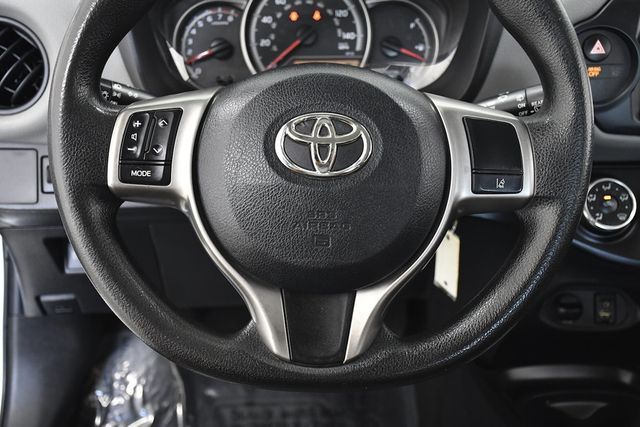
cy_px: 214
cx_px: 320
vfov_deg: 29.9
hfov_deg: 43.6
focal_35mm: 45
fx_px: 800
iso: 2500
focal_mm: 30
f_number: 4
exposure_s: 1/250
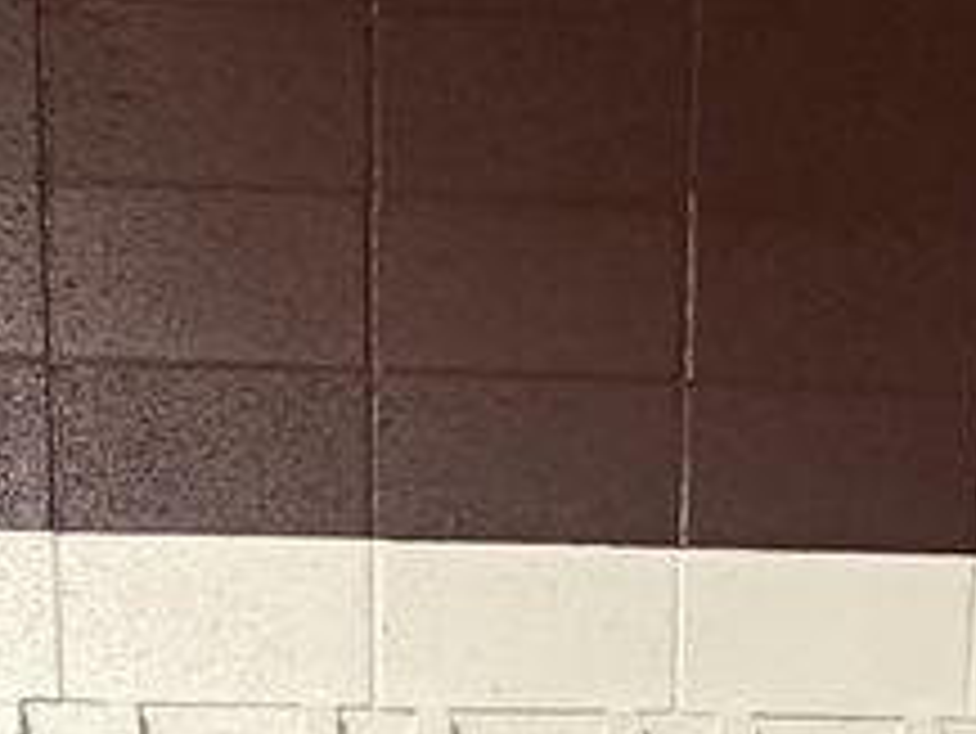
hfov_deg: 29.3
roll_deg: +0.2
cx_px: 414
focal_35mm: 66
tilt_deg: -12.0
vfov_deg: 16.1
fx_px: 1862
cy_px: 1545
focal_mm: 2.22
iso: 320
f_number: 2.2
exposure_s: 1/61
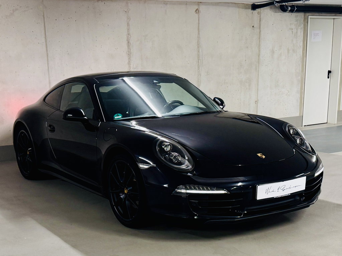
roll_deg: +1.2
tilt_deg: -16.2
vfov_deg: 56.8
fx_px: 237
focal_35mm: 24
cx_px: 171
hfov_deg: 71.6
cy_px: 128
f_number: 1.78
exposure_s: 1/100
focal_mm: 6.76
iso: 320
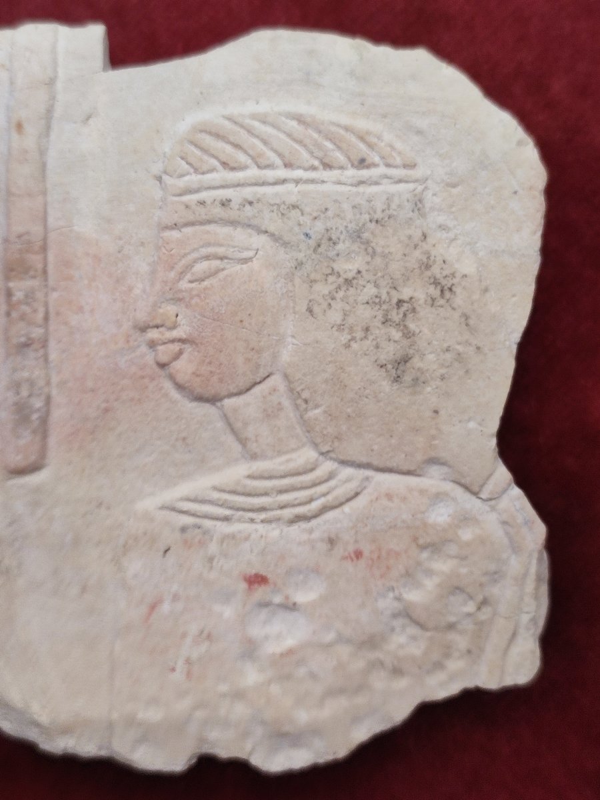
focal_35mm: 25
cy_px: 400
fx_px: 578
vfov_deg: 69.4
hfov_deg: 54.9
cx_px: 300
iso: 644
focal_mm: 6.04
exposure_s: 1/33
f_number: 1.9
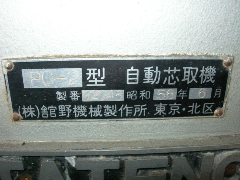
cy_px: 90
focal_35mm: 38
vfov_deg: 37.7
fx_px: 263
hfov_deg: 49.0
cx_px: 120
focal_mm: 7.8
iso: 400
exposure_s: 1/60.1
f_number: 4.8
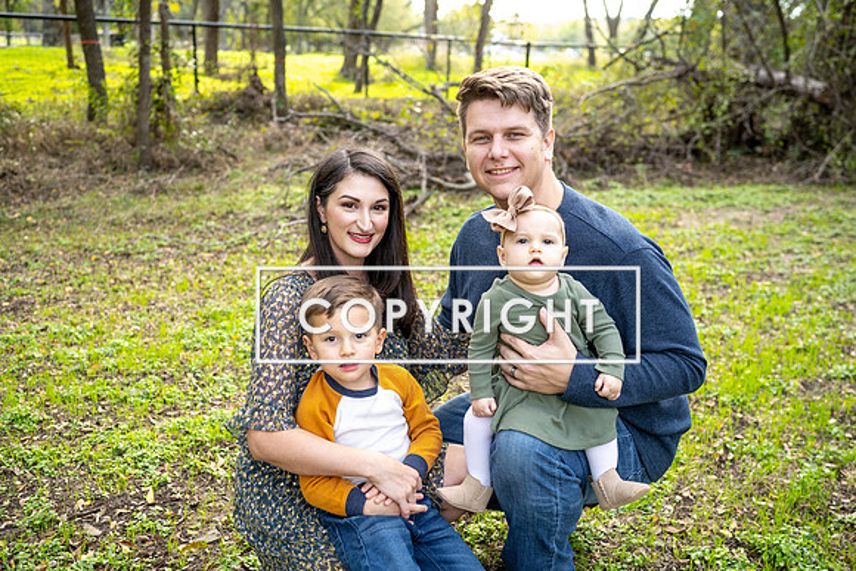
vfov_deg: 37.9
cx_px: 428
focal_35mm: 35
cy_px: 286
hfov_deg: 54.4
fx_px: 832
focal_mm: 35
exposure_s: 1/125
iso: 160
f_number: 3.2
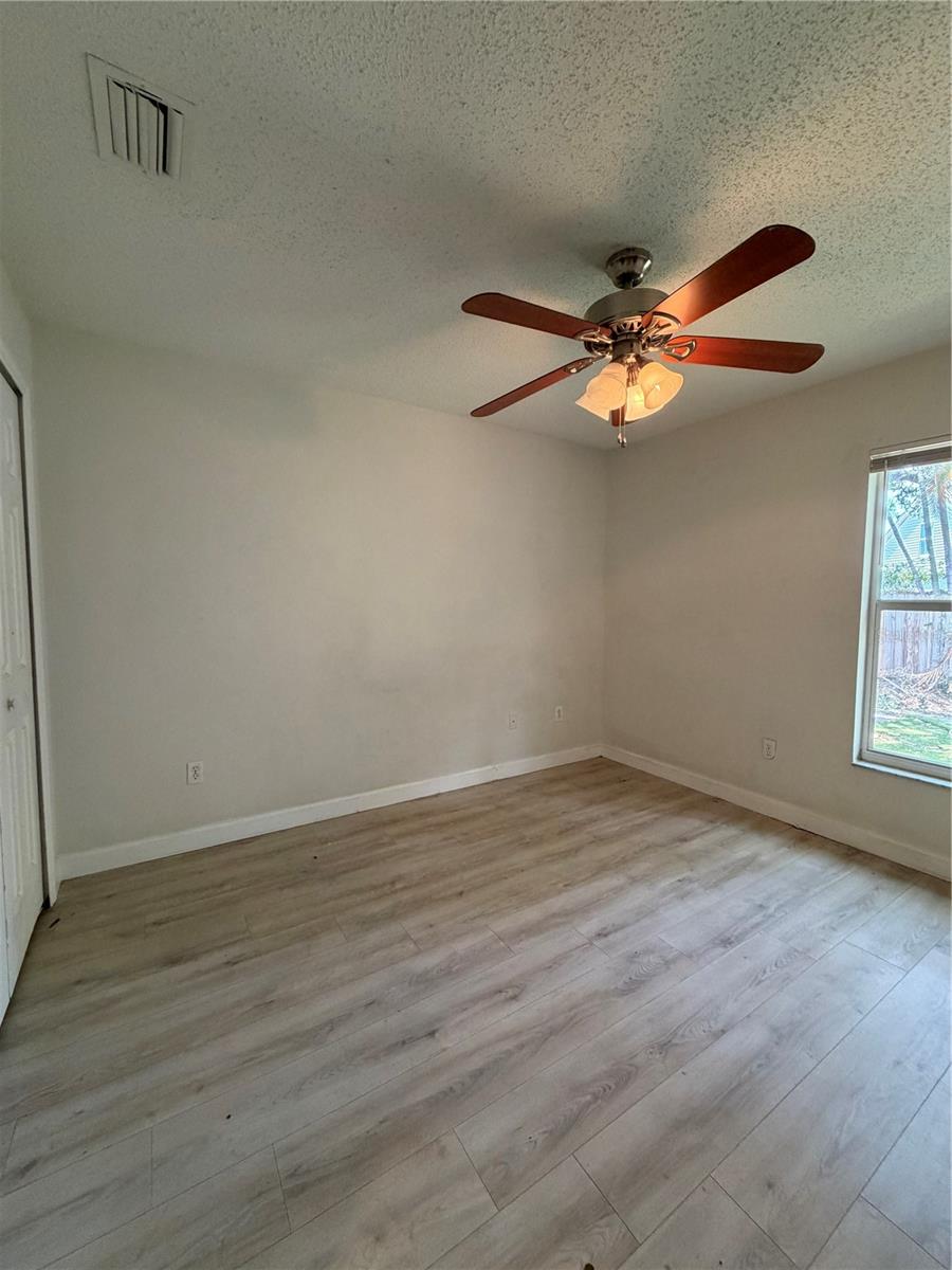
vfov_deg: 102.1
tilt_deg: -3.4
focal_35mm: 14
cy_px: 635
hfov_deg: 85.7
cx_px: 476
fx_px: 513
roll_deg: -0.7
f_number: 2.2
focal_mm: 2.22
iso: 320
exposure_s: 1/60
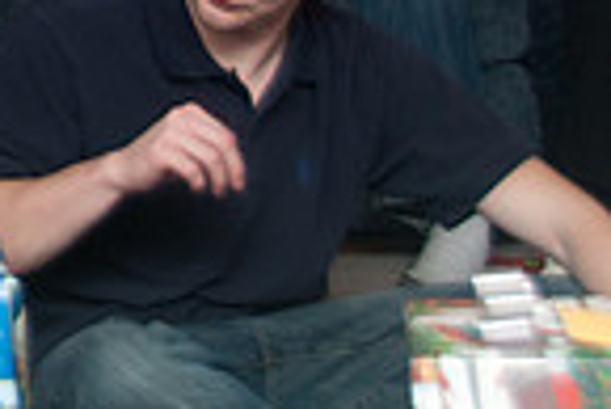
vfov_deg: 7.0
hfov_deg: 10.0
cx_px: -586
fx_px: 3262
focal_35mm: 192
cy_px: -339
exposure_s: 1/50
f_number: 4.5
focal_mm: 32
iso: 160
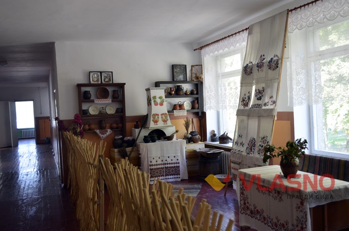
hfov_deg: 53.2
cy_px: 116
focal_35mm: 36
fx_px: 348
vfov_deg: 36.7
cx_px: 174
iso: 450
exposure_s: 1/60
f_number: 4
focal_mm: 24
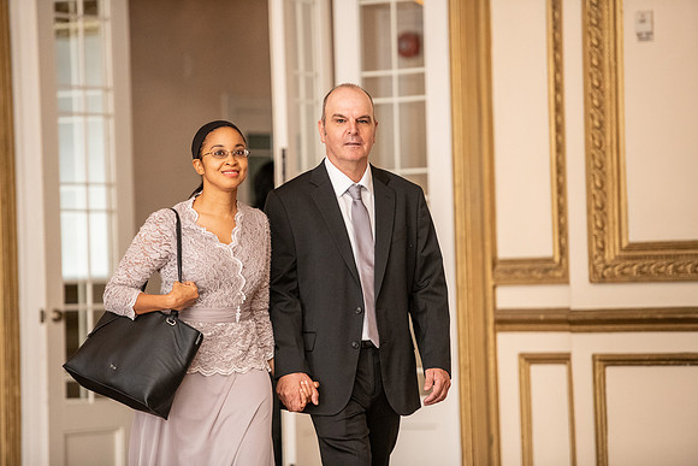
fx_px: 3394
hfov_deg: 11.7
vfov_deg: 7.9
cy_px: 233
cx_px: 349
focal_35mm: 175
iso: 3200
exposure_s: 1/500
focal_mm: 175
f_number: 2.8
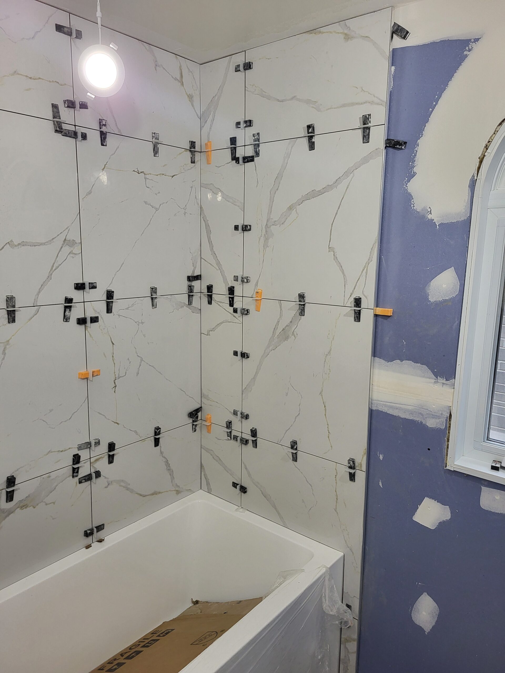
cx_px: 252
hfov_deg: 53.1
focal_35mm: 26
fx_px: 506
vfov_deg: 67.3
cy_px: 336
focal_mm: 5.4
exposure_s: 1/120
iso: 200
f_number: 1.8
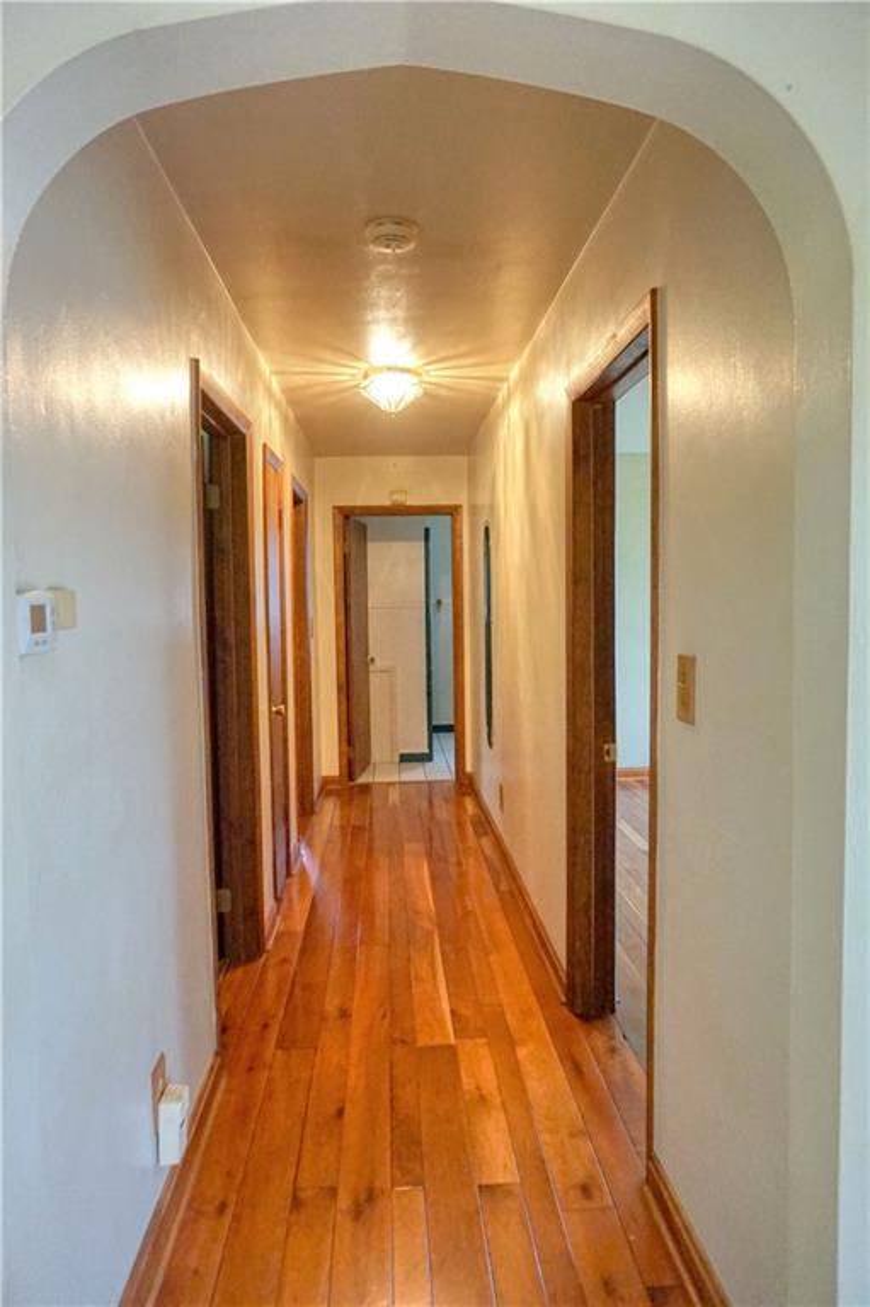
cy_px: 654
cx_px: 435
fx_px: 871
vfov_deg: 73.8
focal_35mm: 24
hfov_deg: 53.1
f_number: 3.5
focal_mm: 16
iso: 2000
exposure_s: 1/160
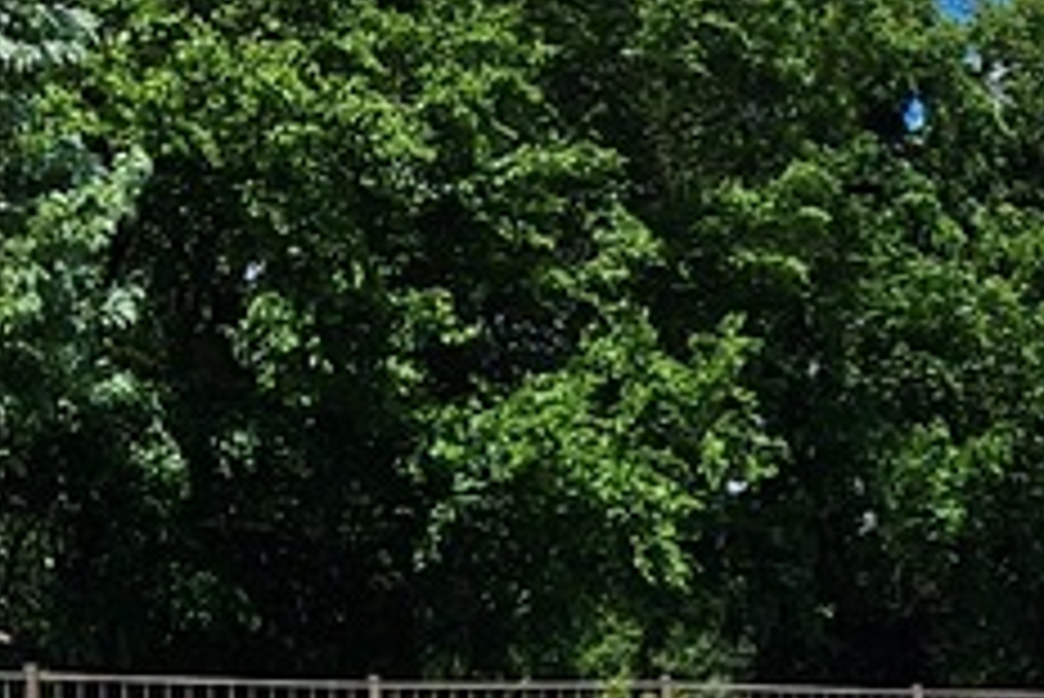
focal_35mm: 84
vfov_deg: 15.3
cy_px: 968
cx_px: 1408
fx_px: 2437
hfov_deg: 21.5
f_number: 2.2
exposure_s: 1/3829
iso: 50
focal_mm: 2.2
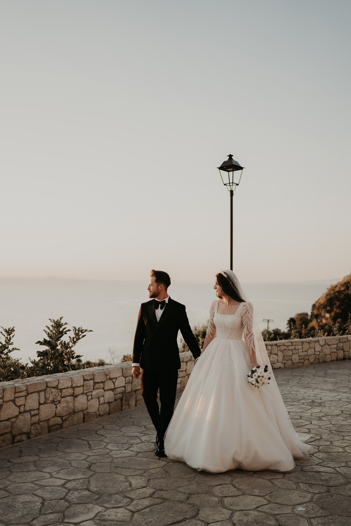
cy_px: 263
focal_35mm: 35
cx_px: 176
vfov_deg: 54.4
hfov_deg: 37.9
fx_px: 512
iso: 100
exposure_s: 1/800
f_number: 1.8
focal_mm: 35
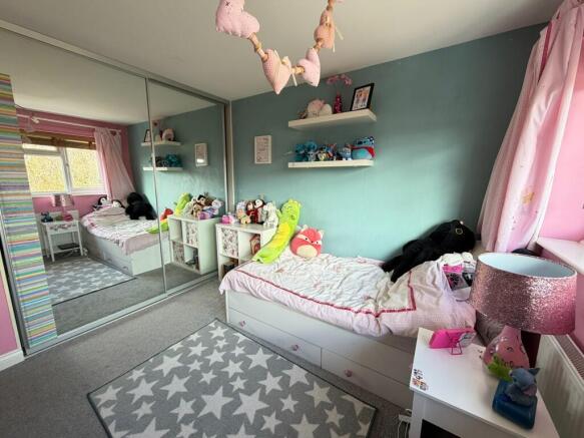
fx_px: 236
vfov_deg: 85.7
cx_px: 292
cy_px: 219
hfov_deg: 102.1
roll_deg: +0.0
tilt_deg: -8.7
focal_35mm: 14
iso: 125
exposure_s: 1/121
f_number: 2.2
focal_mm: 2.22
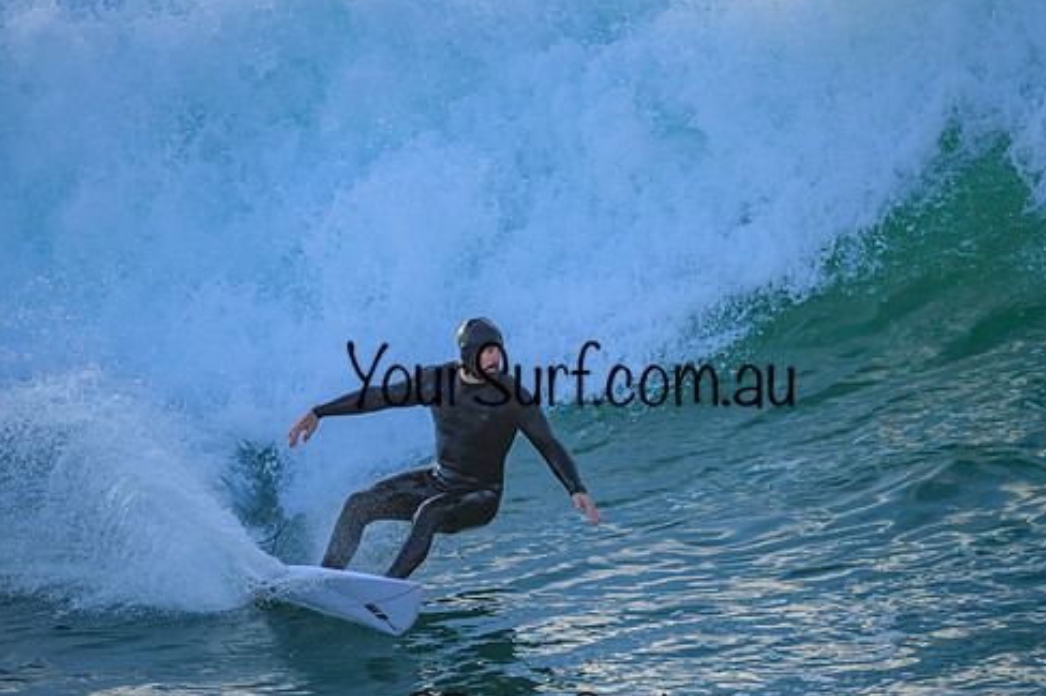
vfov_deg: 1.4
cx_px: 568
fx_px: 27621
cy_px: 357
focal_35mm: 951
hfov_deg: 2.2
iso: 1400
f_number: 6.3
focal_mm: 800
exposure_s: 1/2000
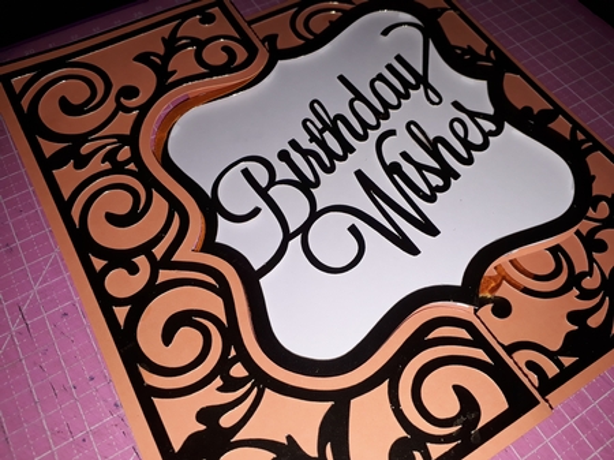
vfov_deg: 51.3
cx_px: 307
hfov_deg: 65.4
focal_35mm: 27
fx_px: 479
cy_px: 230
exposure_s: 1/261
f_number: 1.9
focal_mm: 3.6
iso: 40
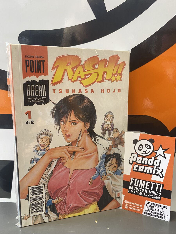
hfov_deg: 53.1
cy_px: 117
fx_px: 176
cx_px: 88
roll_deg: +0.2
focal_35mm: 26
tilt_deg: -7.9
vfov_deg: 67.3
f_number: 1.8
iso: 160
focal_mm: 4.25
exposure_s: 1/50
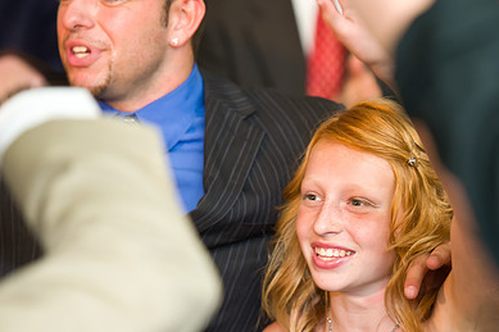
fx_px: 3408
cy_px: 204
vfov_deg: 5.6
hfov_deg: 8.4
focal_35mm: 246
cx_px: 353
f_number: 3.2
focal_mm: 165
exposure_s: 1/125
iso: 1600
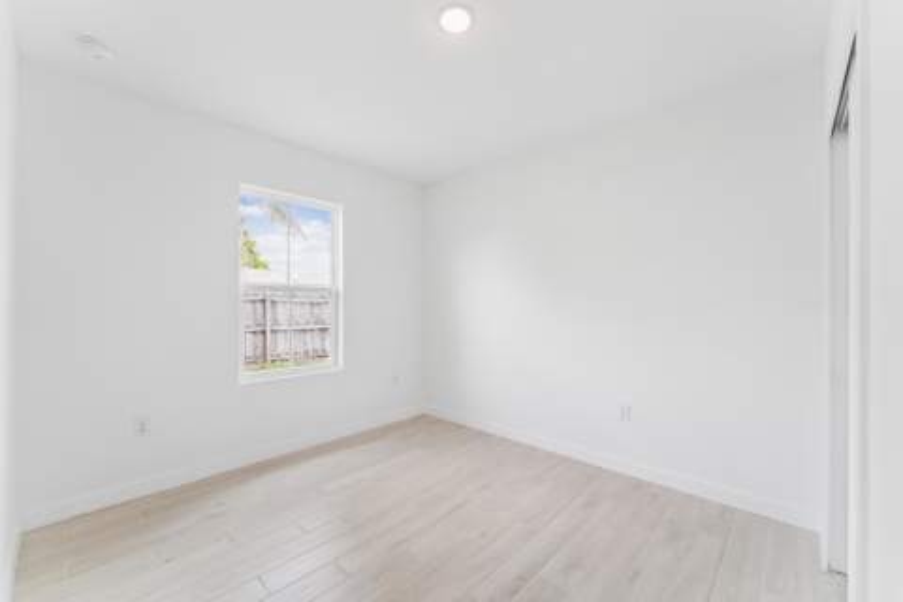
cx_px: 452
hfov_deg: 104.3
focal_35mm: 14
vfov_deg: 81.2
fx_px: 351
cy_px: 301
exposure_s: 1/8
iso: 200
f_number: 8
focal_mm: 14
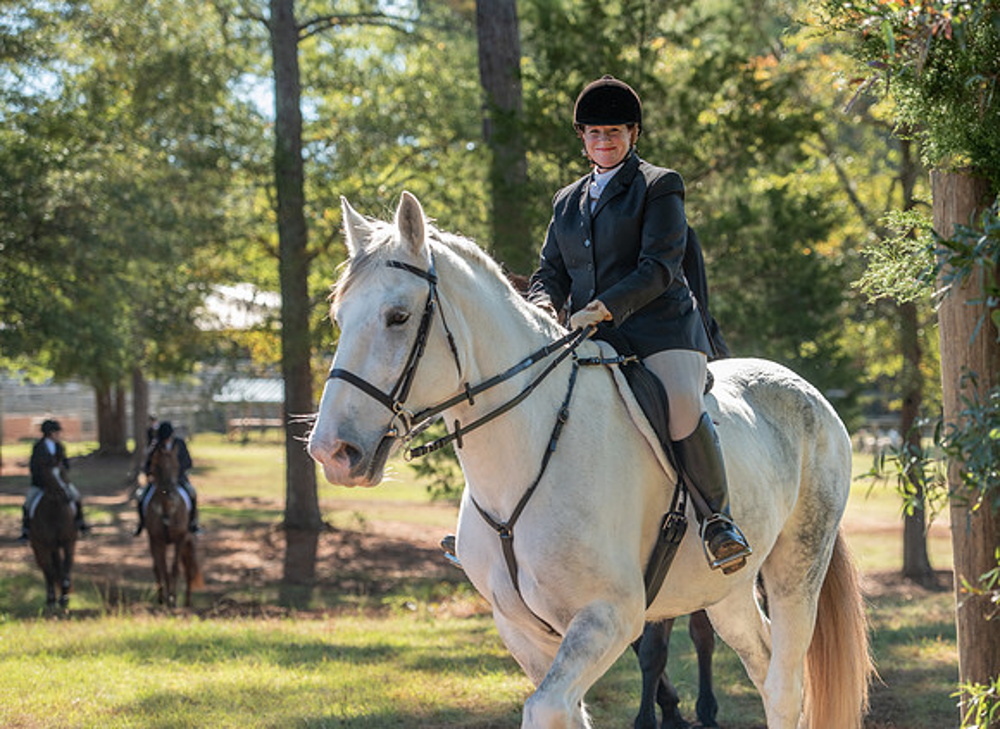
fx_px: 3217
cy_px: 394
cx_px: 591
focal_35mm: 112
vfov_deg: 12.9
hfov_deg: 17.7
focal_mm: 98
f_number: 4
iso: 280
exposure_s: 1/320
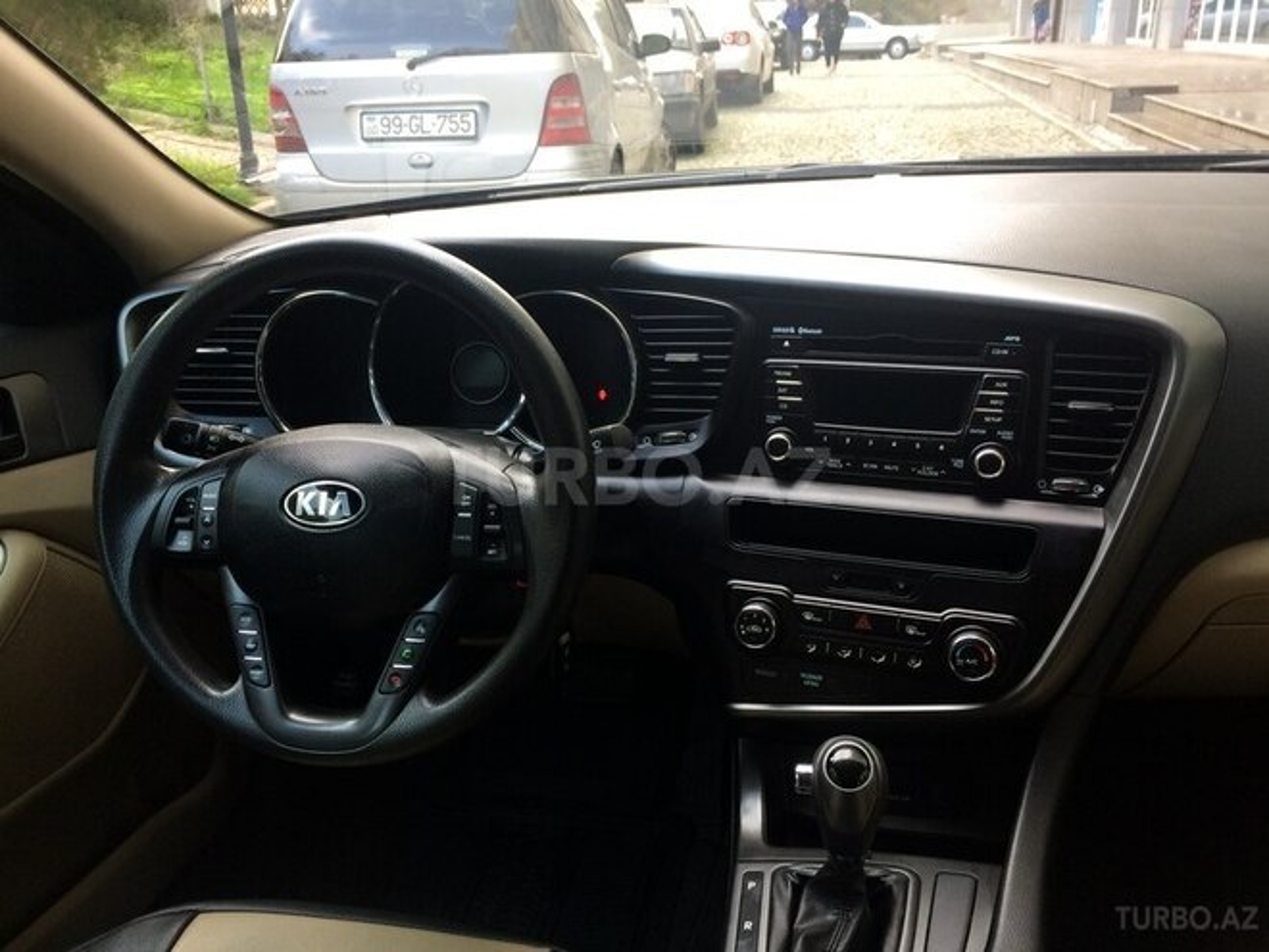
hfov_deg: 61.7
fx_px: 1063
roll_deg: +0.6
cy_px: 476
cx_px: 634
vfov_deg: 48.2
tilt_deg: -23.1
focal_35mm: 29
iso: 40
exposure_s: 1/33
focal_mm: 4.15
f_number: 2.2
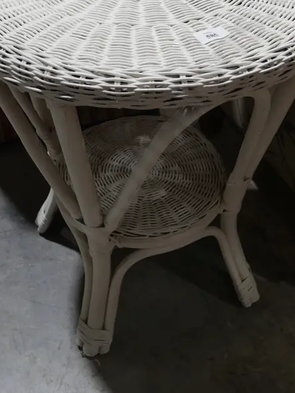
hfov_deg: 28.1
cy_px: 160
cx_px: 149
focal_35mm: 52
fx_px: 590
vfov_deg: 36.7
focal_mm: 15
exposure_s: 1/60
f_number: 4
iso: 200
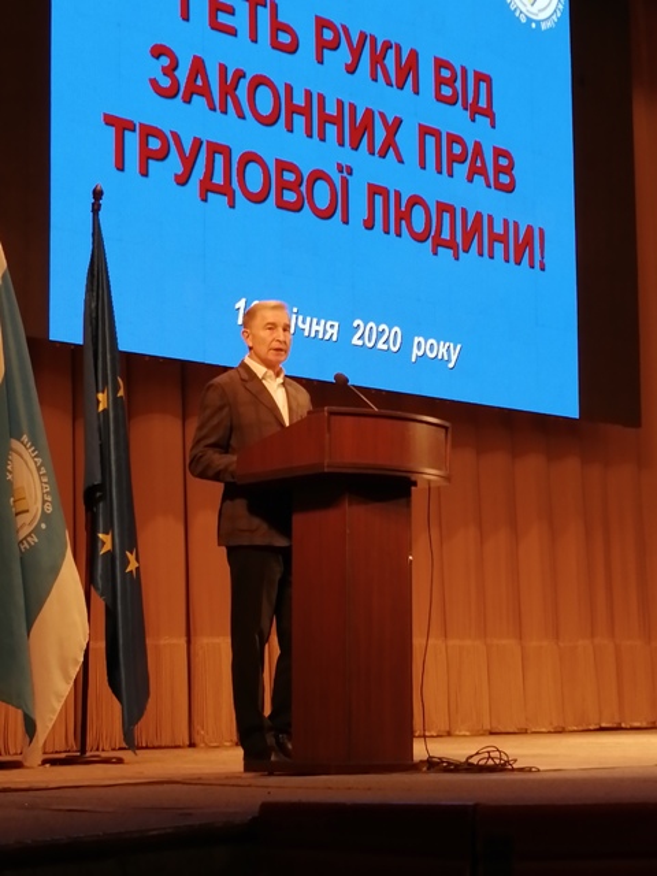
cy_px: 438
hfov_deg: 21.6
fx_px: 1721
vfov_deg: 28.6
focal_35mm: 68
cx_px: 328
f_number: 1.8
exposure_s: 1/33.3
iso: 100
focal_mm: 3.62
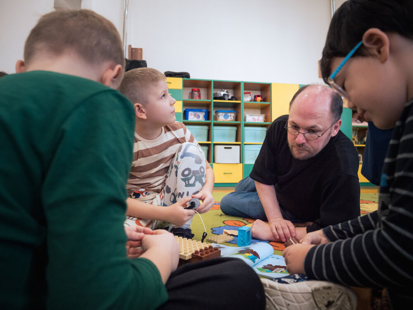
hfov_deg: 71.6
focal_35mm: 24
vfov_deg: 56.8
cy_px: 155
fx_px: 286
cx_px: 206
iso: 800
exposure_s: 1/250
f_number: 2.8
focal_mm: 12
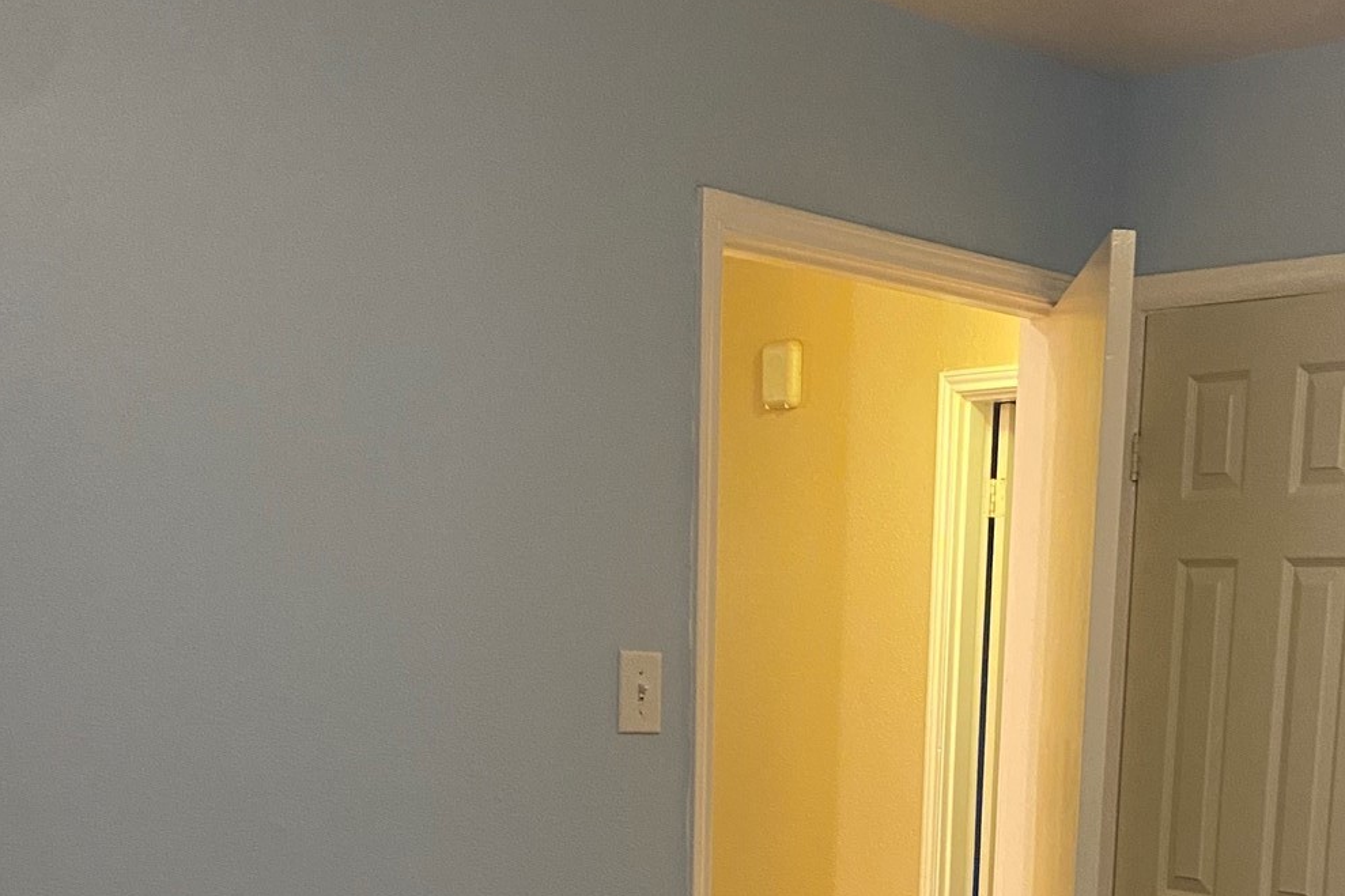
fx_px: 2092
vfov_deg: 22.8
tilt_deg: -8.7
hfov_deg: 35.2
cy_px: 987
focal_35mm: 56
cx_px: 933
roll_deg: -2.6
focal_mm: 4.25
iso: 500
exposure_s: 1/30
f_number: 1.8
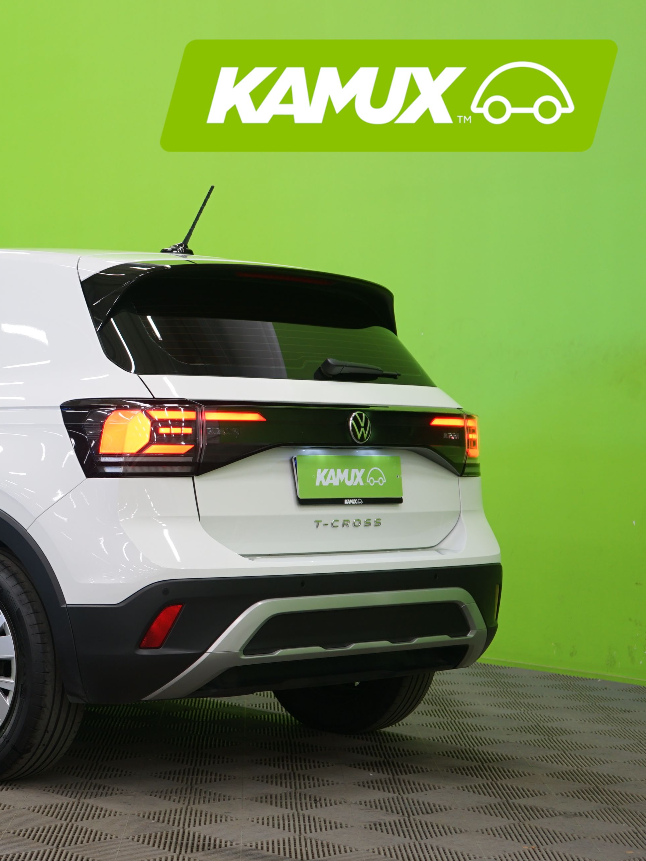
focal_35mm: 73
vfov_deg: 26.7
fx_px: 1816
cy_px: 433
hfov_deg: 19.6
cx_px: -3
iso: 400
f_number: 5
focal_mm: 50
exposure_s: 1/8
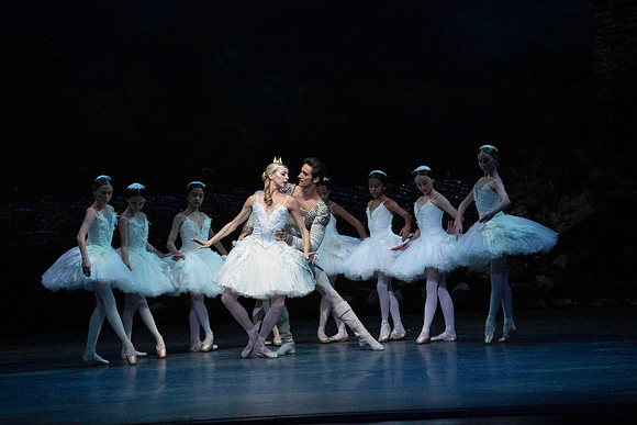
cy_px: 212
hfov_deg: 11.1
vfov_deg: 7.4
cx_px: 318
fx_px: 3292
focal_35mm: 186
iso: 25600
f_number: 5
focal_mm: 186
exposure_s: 1/400
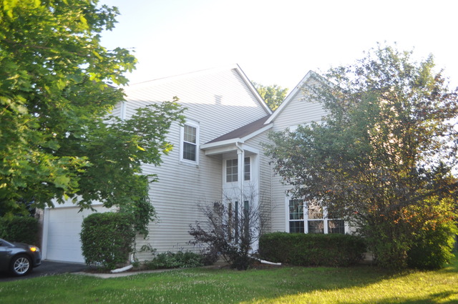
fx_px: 381
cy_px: 152
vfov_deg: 43.5
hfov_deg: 62.0
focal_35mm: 30
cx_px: 229
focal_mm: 20
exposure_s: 1/200
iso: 200
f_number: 3.8
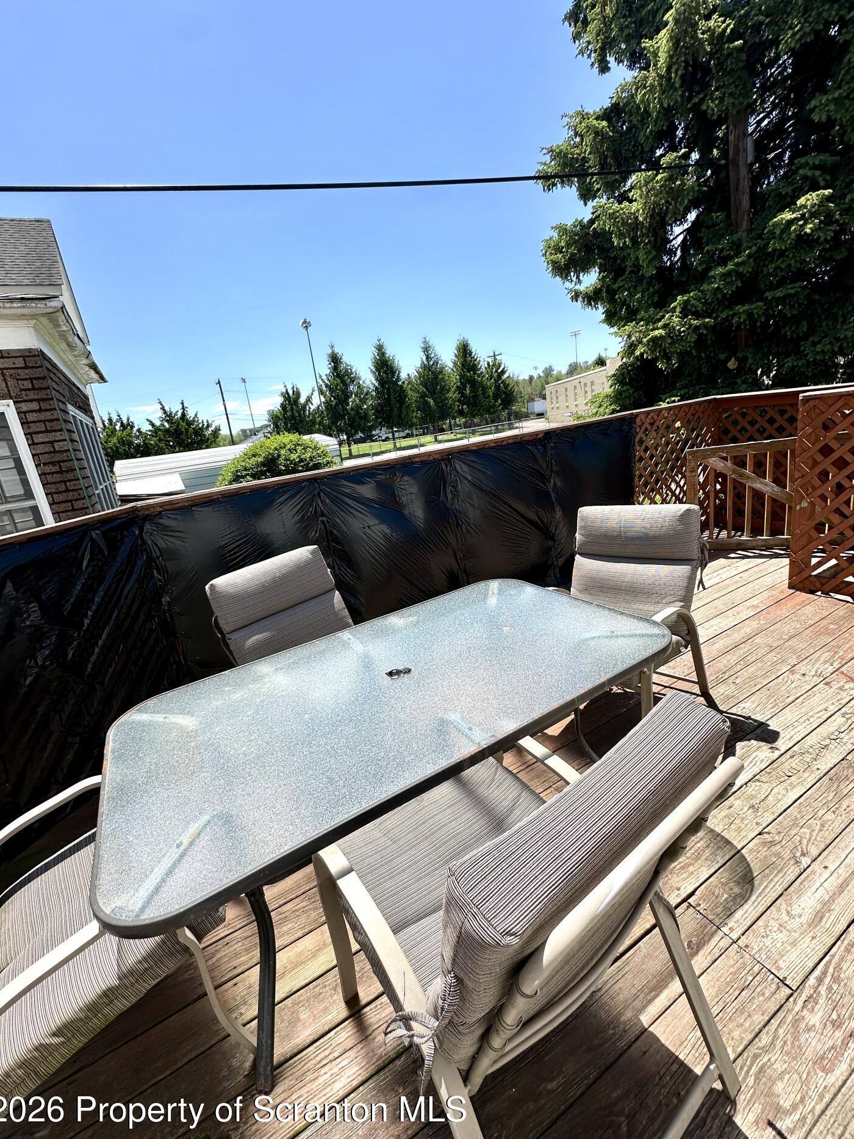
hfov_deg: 81.7
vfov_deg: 98.2
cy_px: 555
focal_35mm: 15
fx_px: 493
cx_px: 418
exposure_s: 1/1642
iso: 40
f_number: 2.2
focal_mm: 2.22
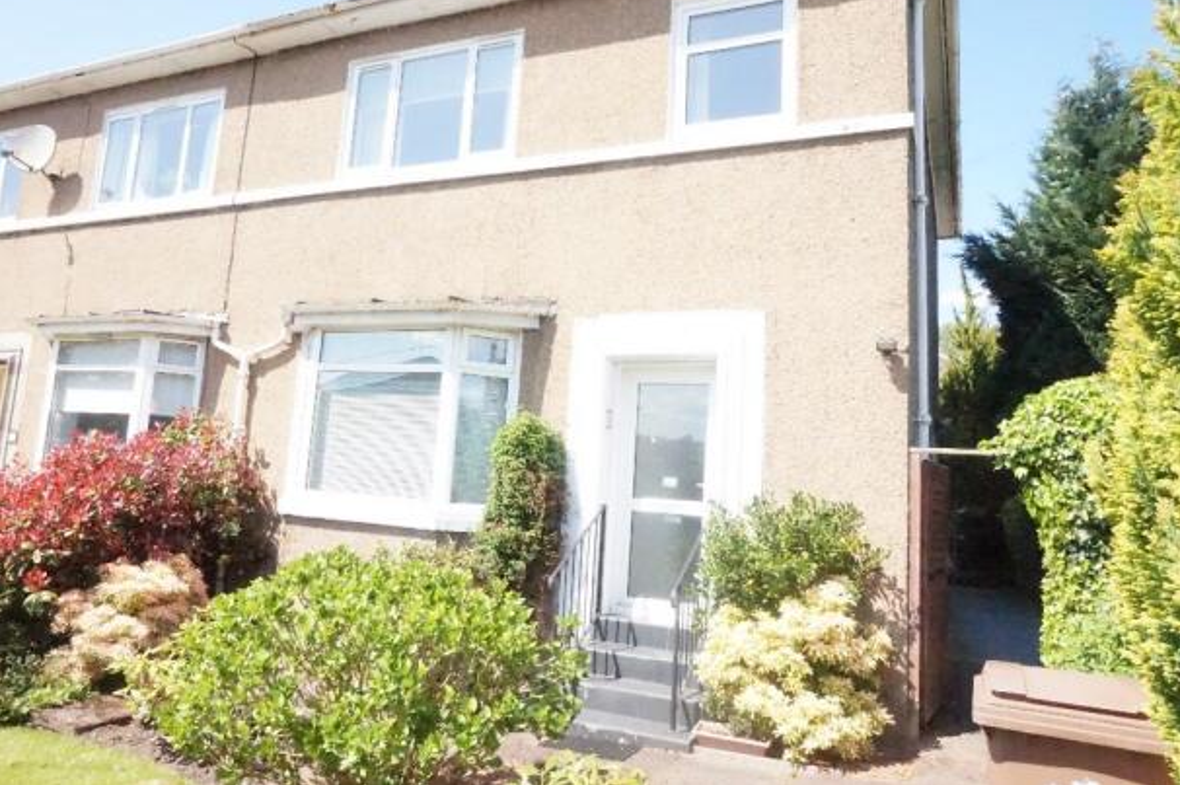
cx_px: 543
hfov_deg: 69.3
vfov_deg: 49.4
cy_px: 363
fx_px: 852
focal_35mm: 26
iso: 12800
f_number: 16
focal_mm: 16
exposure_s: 1/2000
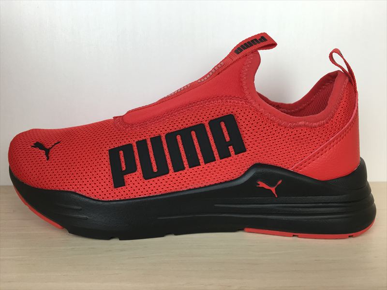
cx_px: 194
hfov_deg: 61.7
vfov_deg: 48.2
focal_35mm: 29
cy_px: 145
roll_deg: +0.8
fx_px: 324
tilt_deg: -10.9
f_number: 2.2
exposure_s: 1/120
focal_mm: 4.15
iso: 40
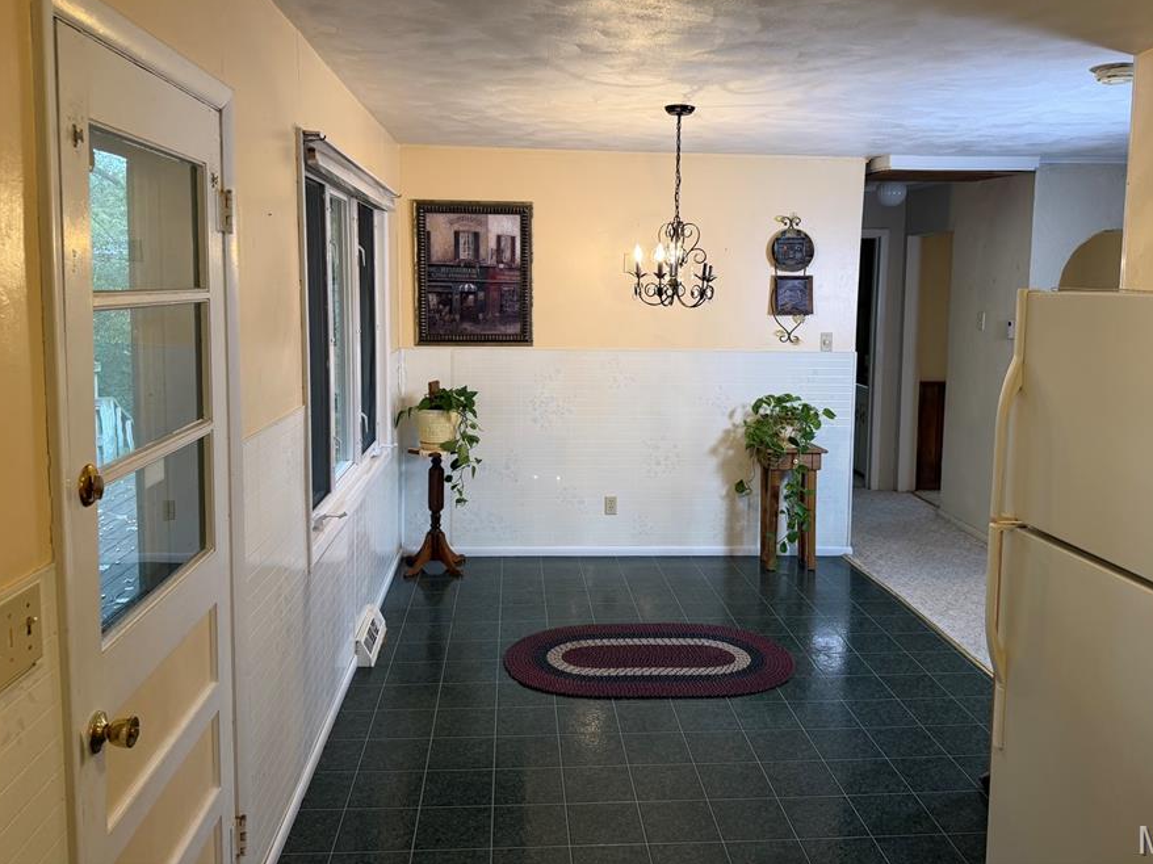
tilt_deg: -5.4
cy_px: 364
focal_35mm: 28
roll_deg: -0.1
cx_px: 598
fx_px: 932
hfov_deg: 63.4
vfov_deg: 49.5
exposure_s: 1/60
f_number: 1.78
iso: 125
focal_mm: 6.76
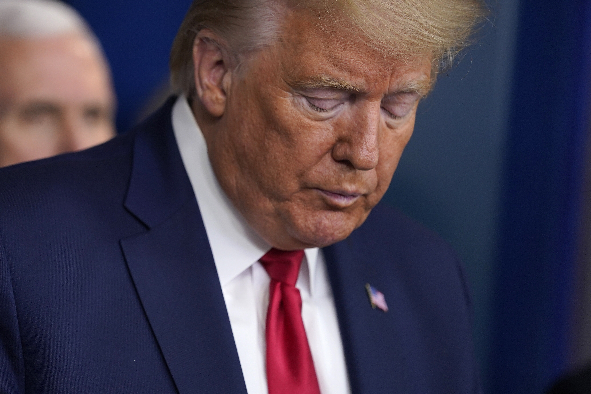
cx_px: 186
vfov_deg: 4.7
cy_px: 160
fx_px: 4777
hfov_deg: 7.1
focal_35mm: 291
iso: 1000
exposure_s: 1/640
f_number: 2.8
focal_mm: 200
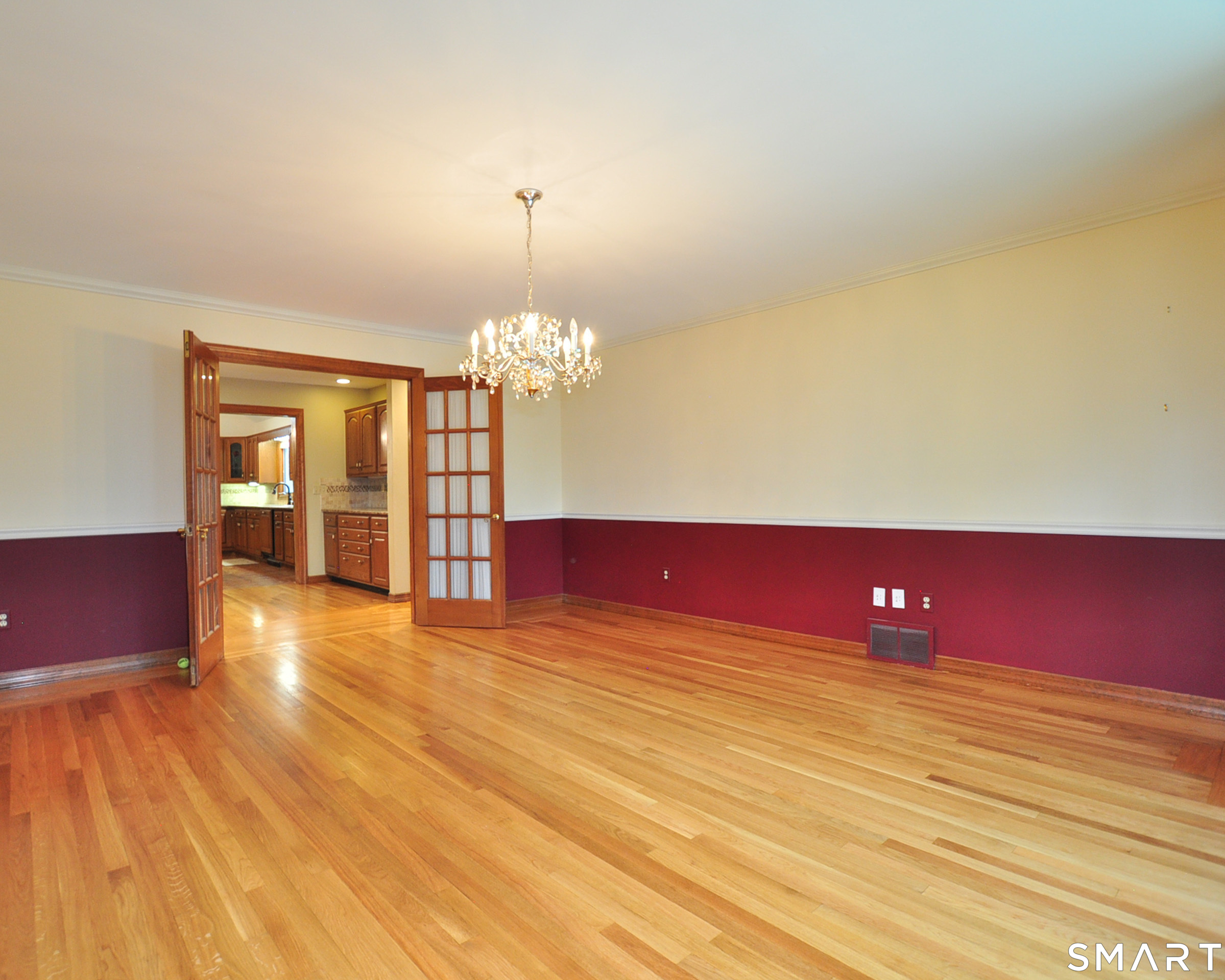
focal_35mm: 17
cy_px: 491
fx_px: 616
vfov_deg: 77.0
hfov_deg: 89.3
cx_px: 548
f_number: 4
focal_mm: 10
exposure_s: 1/15
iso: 500
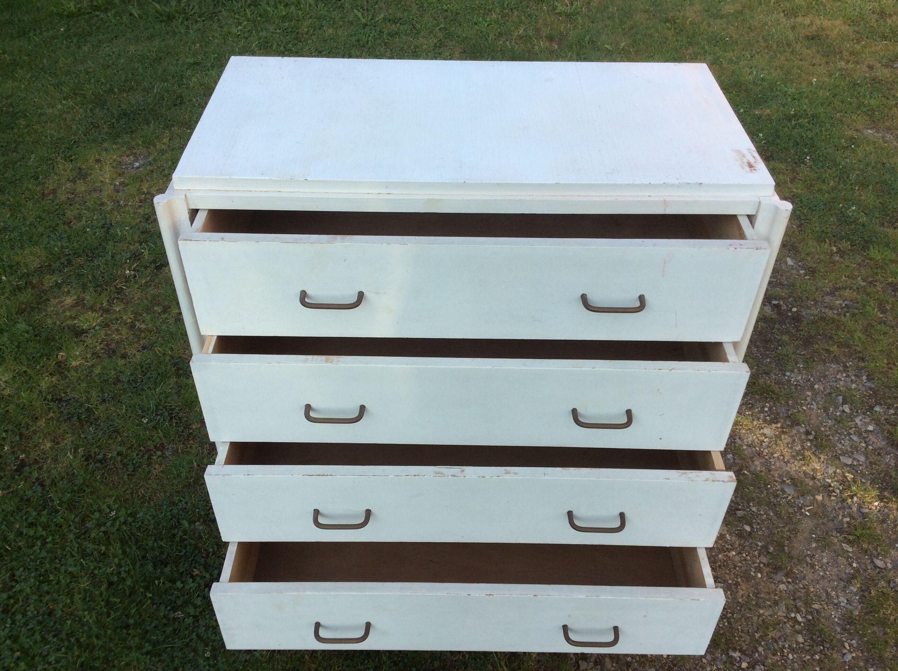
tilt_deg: -40.9
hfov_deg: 56.9
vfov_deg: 44.1
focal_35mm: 32
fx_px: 829
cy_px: 336
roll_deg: +0.6
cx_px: 449
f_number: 2.4
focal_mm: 3.3
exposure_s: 1/371
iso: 32
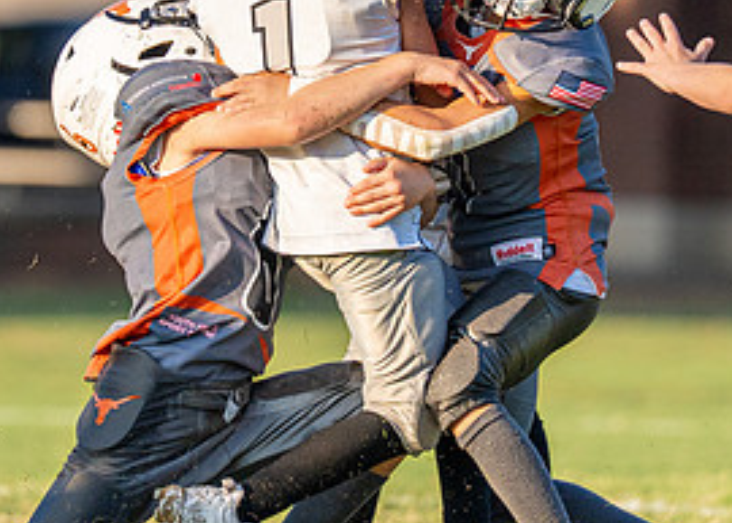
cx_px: 305
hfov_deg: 2.7
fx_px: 15326
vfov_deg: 2.0
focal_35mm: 737
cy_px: 49
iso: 320
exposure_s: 1/3200
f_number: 2.8
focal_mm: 200
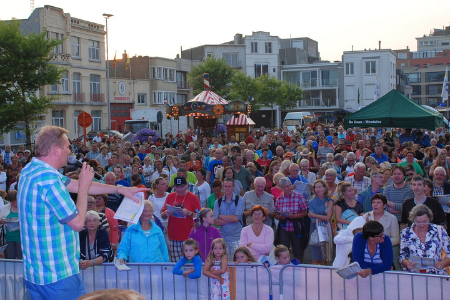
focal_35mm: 42
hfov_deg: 46.4
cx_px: 225
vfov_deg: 31.9
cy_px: 150
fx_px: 525
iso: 320
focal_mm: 28
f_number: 5.6
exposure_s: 1/125
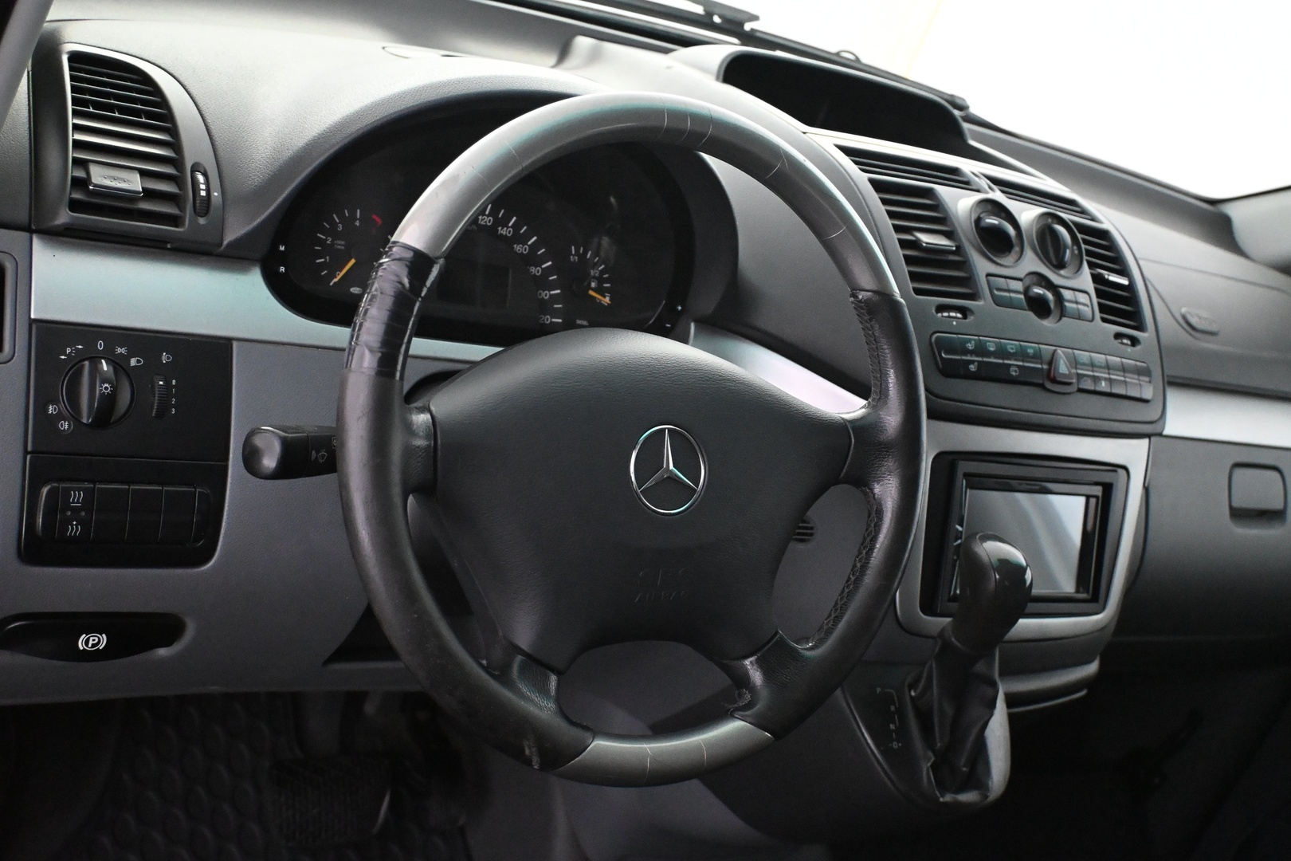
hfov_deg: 47.2
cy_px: 430
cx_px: 646
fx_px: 1479
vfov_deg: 32.4
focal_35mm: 41
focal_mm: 27.5
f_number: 4.5
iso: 6400
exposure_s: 1/60
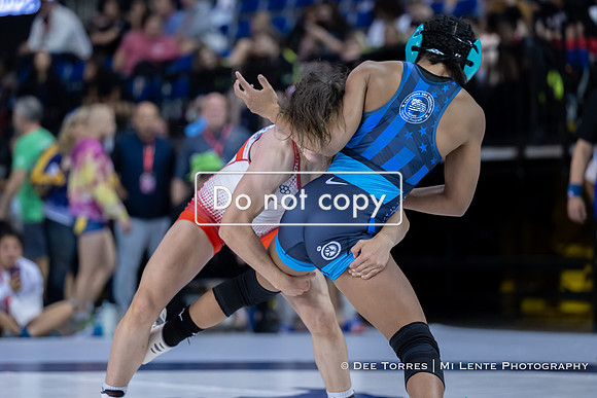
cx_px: 262
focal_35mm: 143
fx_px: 2371
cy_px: 178
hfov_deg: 14.3
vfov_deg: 9.6
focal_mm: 125
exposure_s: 1/800
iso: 2500
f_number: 2.8
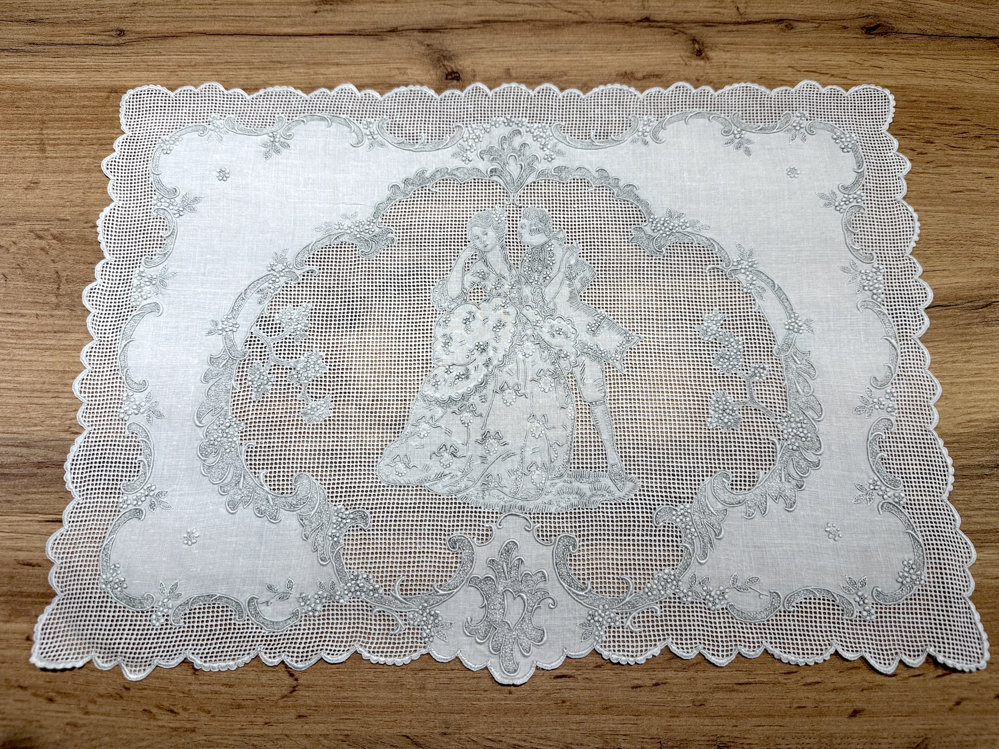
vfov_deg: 56.8
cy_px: 374
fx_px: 693
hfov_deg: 71.6
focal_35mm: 24
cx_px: 500
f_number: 1.78
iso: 80
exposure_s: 1/693
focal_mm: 6.76
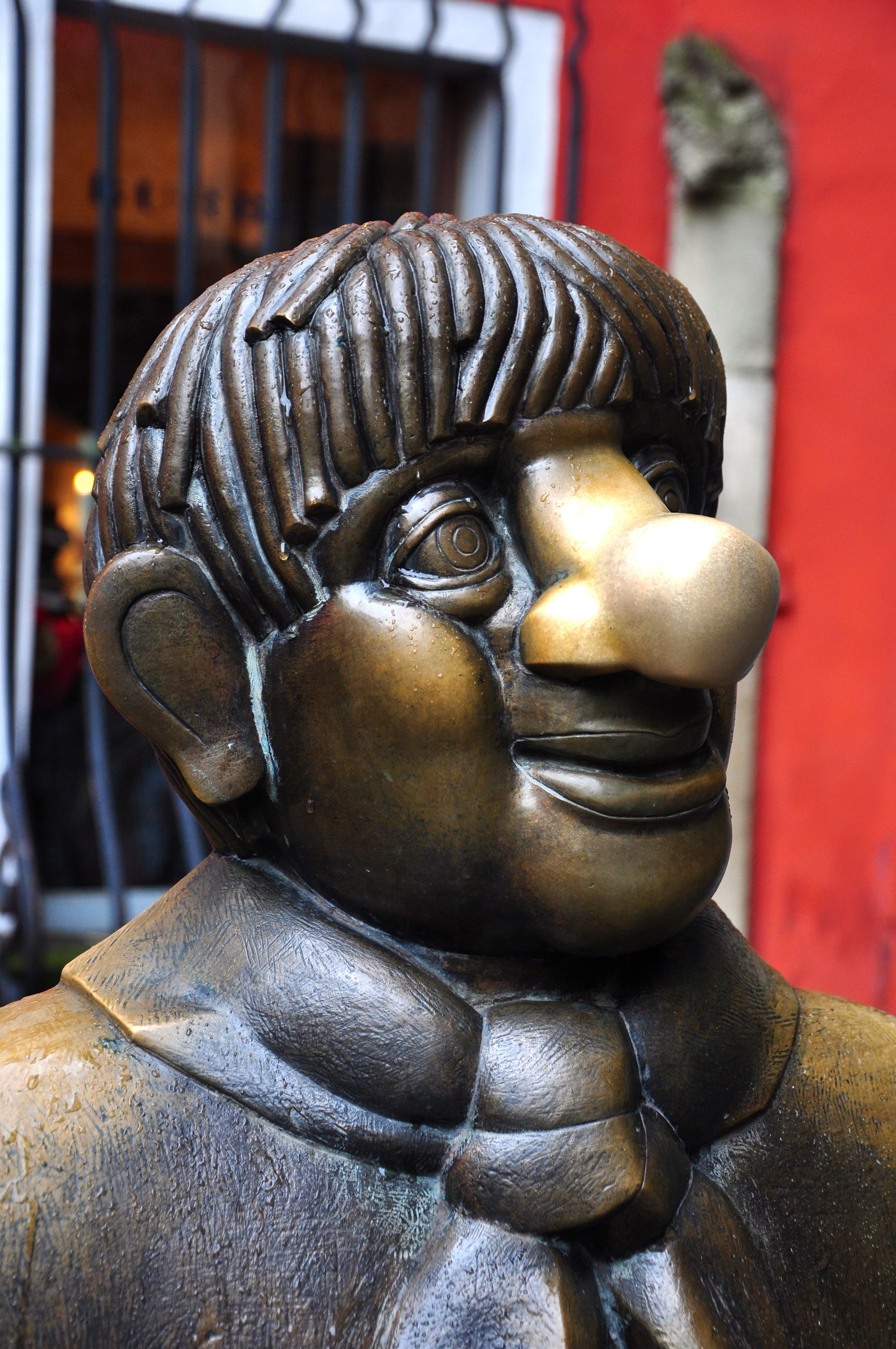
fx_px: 2695
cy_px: 674
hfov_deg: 18.9
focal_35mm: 72
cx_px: 448
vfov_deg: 28.1
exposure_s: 1/25
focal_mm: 48
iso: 400
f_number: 4.8
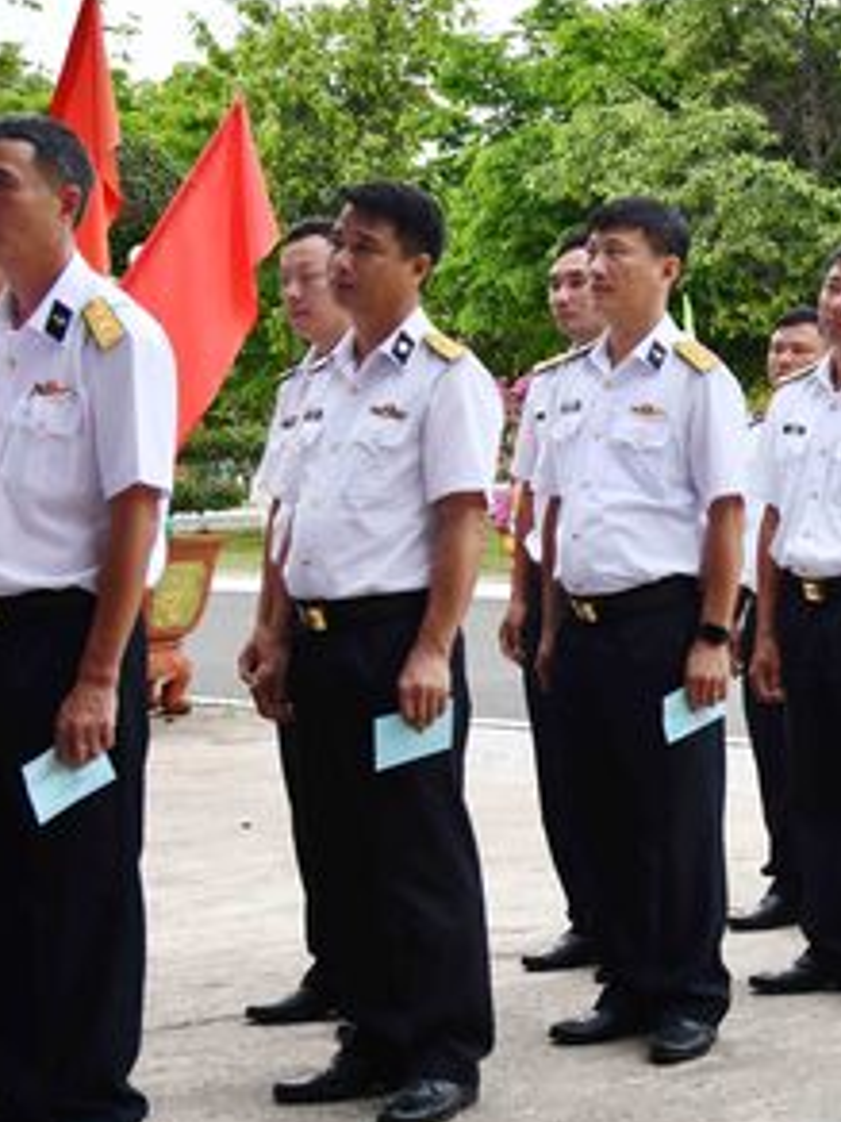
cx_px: 972
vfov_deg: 24.7
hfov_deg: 17.9
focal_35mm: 79
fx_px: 2559
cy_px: 482
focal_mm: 30
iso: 320
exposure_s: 1/250
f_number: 4.5
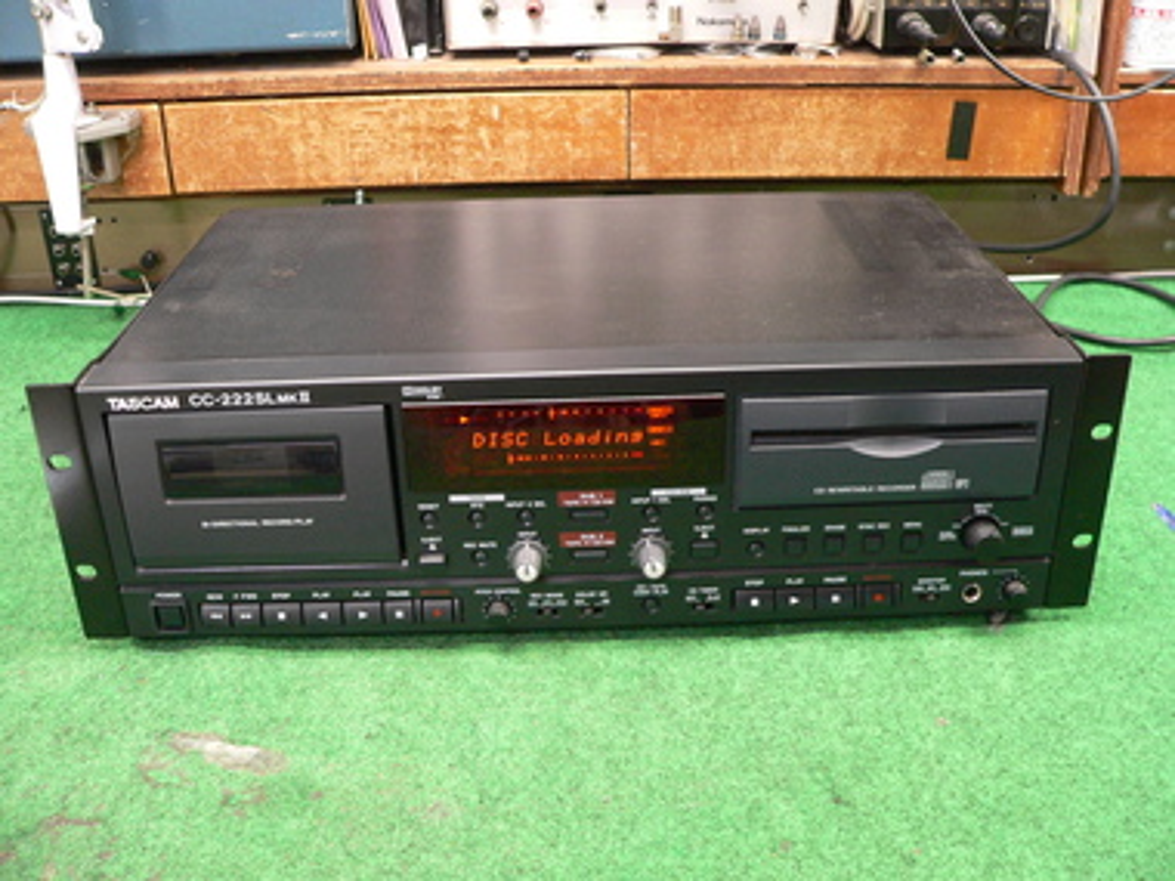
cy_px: 440
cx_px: 588
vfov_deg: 39.7
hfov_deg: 51.4
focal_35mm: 36
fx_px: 1222
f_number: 2.8
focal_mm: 6
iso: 200
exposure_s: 1/5
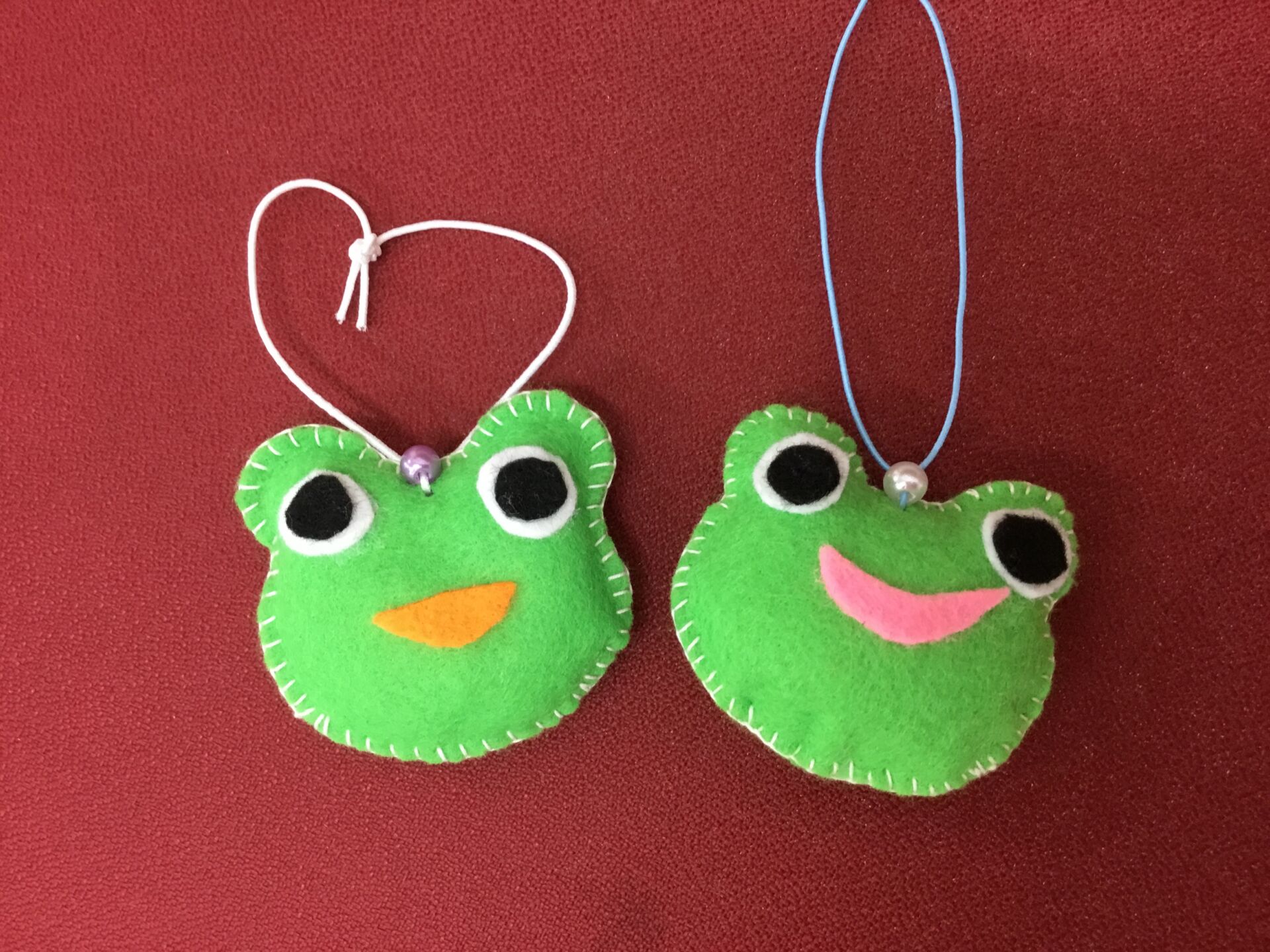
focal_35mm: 31
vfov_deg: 45.4
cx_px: 635
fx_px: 1137
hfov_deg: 58.4
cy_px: 476
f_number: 2.4
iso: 100
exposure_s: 1/30
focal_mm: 3.3
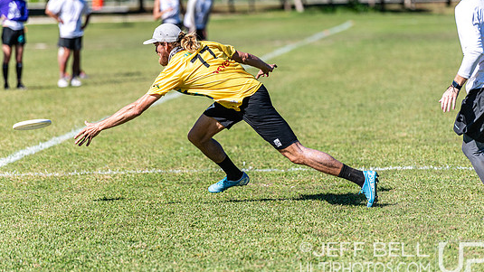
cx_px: 240
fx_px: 2913
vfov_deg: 5.4
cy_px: 112
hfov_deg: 9.5
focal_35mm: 227
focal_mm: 200
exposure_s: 1/2500
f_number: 3.2
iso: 160
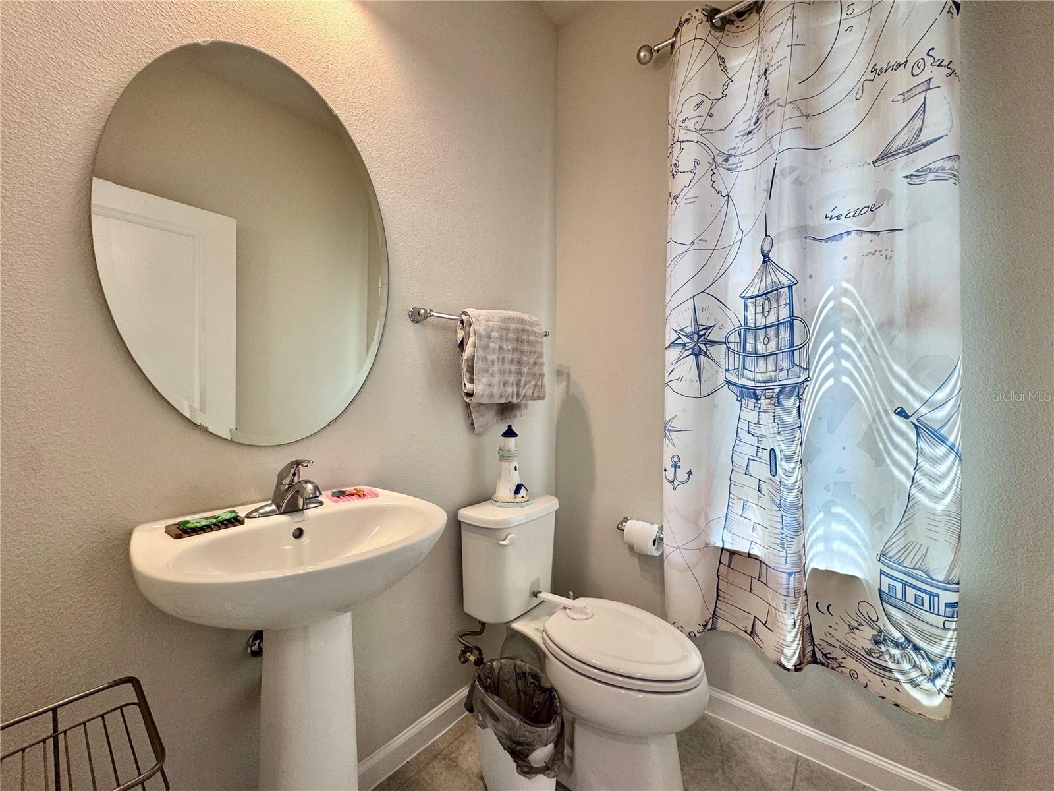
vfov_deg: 85.7
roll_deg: -1.0
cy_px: 396
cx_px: 527
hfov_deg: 102.1
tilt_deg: -0.4
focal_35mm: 14
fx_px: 426
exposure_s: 1/120
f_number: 2.2
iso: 100
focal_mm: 2.22
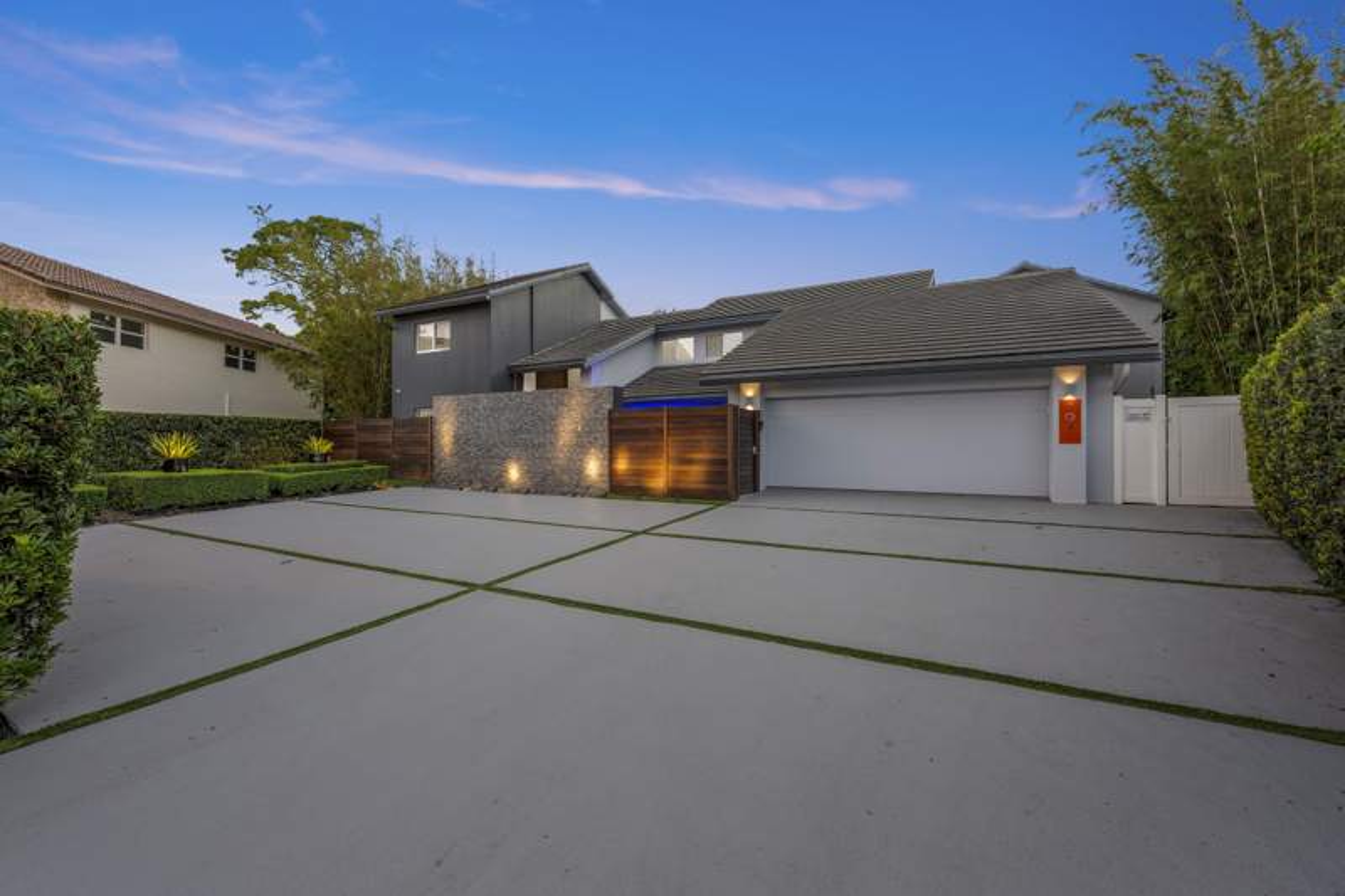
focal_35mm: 14
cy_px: 448
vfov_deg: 81.2
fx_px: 523
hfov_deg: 104.3
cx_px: 672
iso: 500
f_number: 8
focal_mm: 14
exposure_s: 1/2
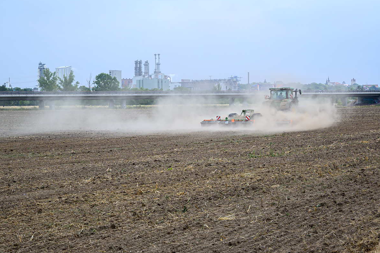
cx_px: 191
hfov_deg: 26.7
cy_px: 127
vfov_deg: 17.9
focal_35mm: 76
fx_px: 802
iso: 200
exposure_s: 1/500
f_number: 6.3
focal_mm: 50
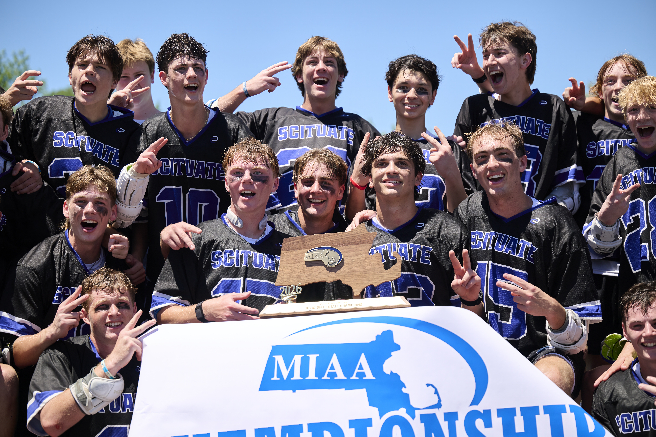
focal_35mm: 70
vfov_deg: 19.5
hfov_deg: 28.8
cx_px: 328
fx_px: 1275
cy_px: 218
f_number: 2.8
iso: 200
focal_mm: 70
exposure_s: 1/4000
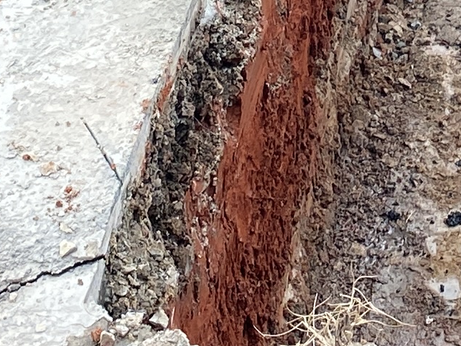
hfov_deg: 11.6
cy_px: -630
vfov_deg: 8.0
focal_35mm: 164
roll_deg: -2.1
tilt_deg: -13.9
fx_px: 2184
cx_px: 682
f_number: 1.8
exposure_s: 1/175
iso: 32
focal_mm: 4.25
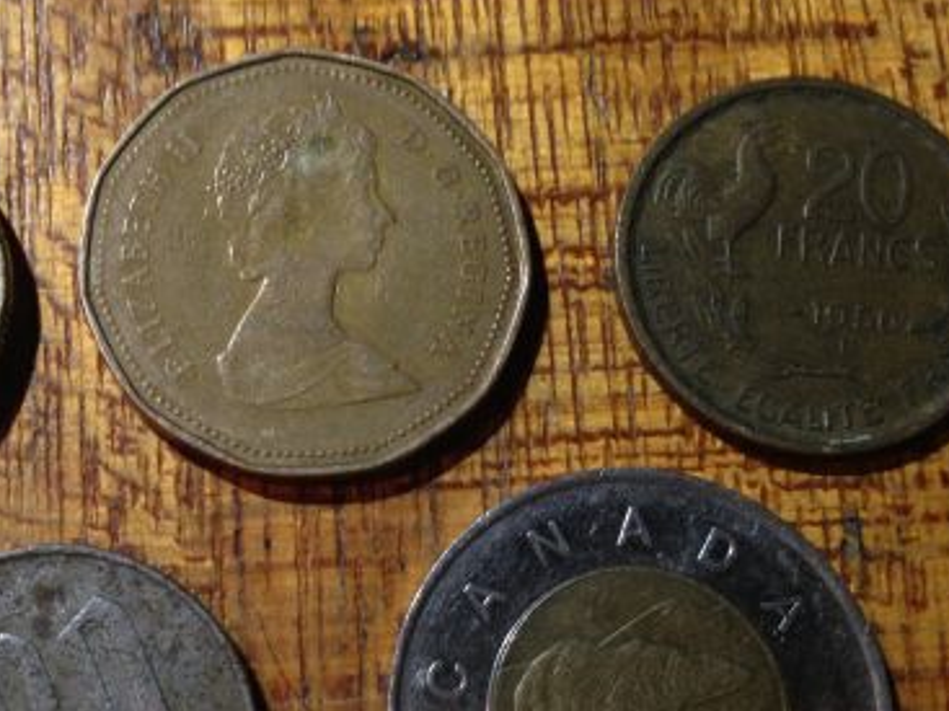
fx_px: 1480
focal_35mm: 54
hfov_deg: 35.2
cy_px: 471
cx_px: 315
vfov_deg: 26.9
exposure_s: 1/20
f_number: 2.4
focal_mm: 4.12
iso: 64
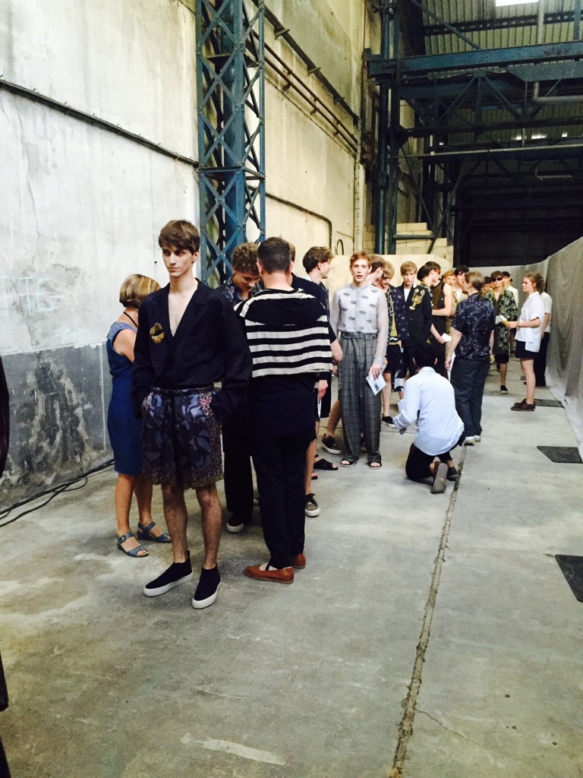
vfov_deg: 61.7
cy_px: 389
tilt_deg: -8.7
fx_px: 651
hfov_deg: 48.2
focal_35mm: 29
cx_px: 292
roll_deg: -0.3
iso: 250
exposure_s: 1/20
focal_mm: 4.15
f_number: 2.2
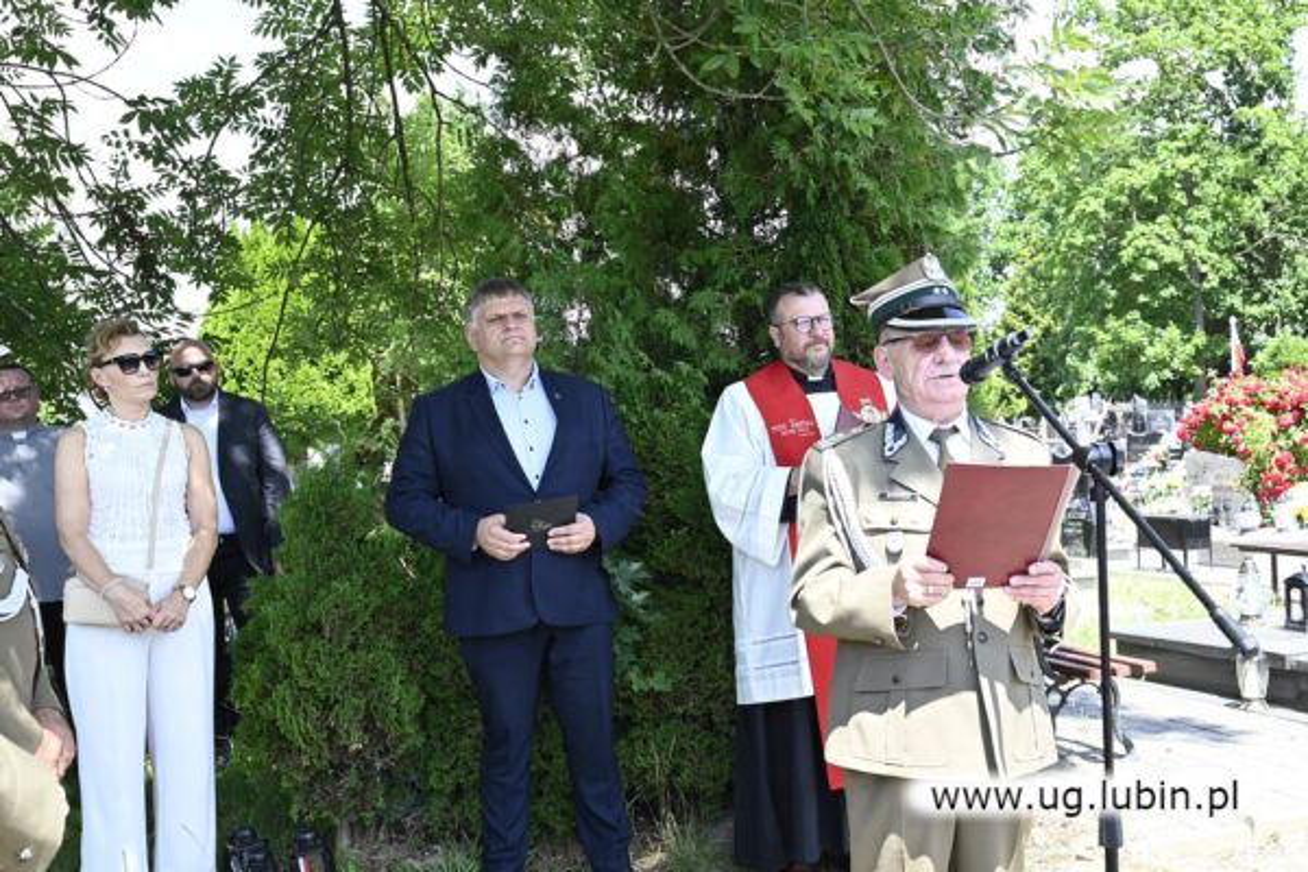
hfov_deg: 46.4
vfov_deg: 31.9
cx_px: 654
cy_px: 436
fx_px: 1526
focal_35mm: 42
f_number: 4.5
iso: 200
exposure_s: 1/250
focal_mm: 28
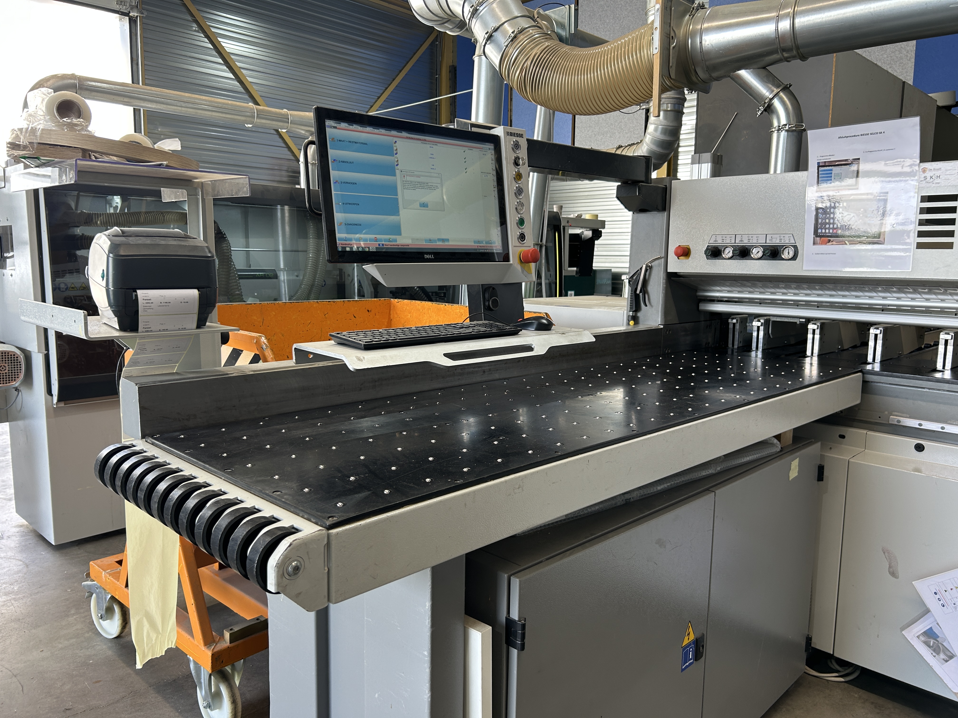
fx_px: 720
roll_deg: -0.3
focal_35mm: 26
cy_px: 359
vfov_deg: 53.1
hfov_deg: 67.3
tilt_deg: -7.9
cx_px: 479
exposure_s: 1/100
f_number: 1.5
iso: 64
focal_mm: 5.7
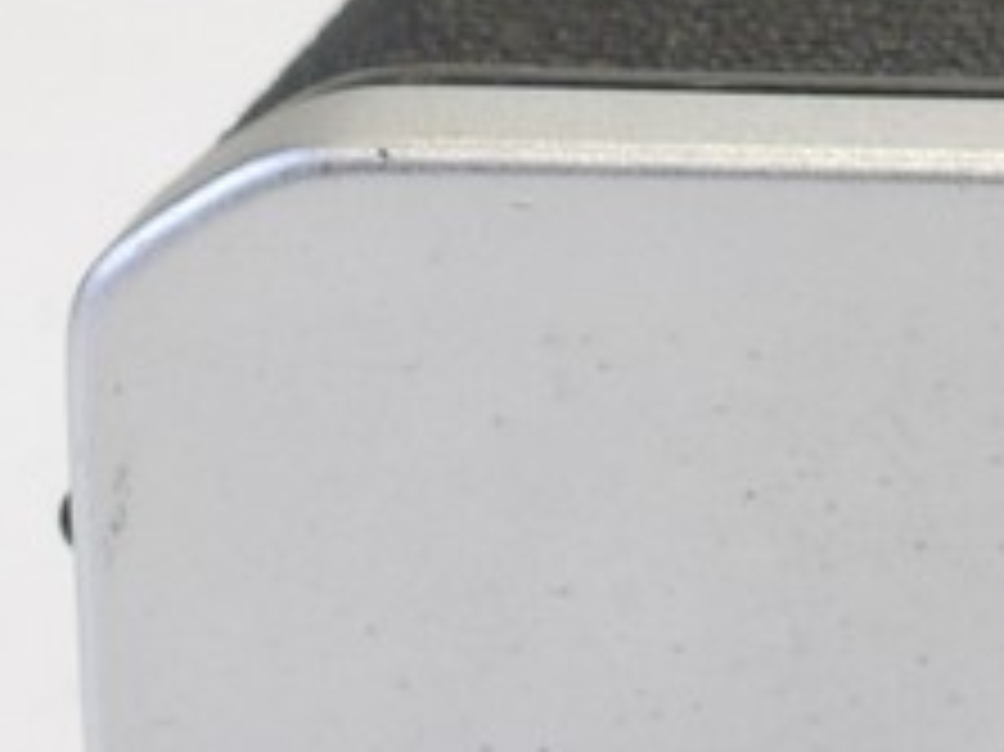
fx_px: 9363
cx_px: 2188
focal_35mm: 323
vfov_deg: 4.6
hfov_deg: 5.9
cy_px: -419
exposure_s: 1/20
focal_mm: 30
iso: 400
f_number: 8
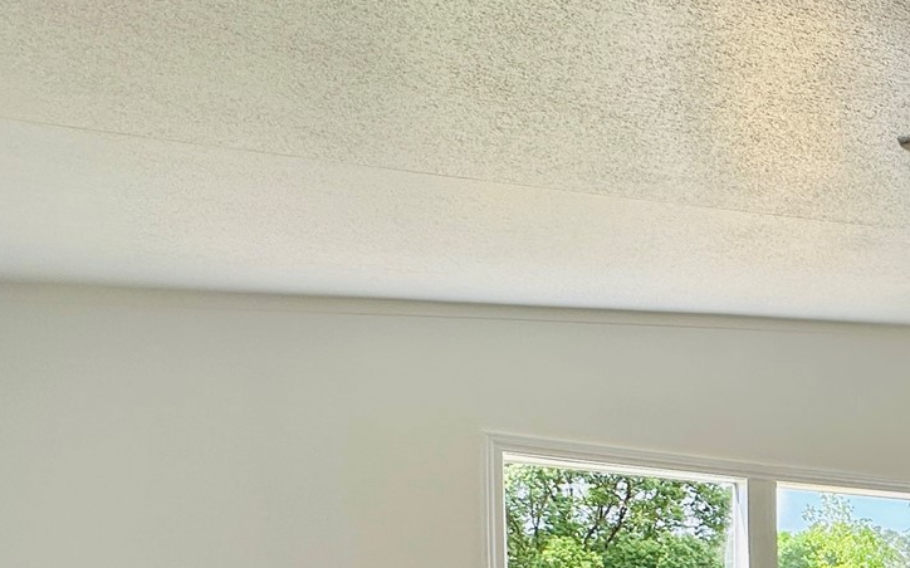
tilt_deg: -1.8
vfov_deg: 27.1
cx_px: 1112
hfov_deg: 35.9
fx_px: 1041
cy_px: 677
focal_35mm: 42
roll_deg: -0.3
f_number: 2.2
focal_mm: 2.22
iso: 40
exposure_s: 1/390
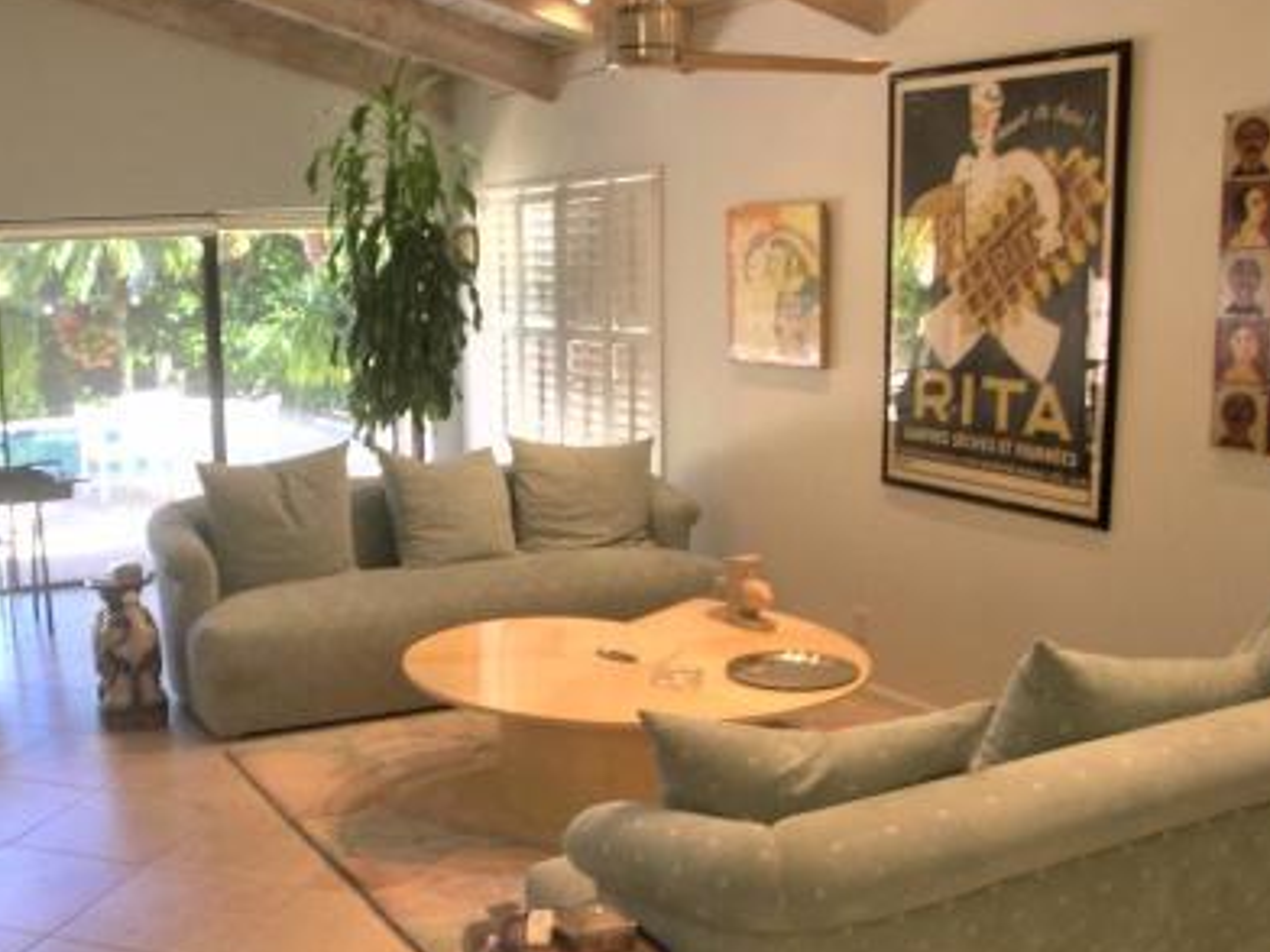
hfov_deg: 30.9
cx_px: 386
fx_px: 2275
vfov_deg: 23.6
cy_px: 576
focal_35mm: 62
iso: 100
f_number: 2.8
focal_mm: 8
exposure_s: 1/12.7
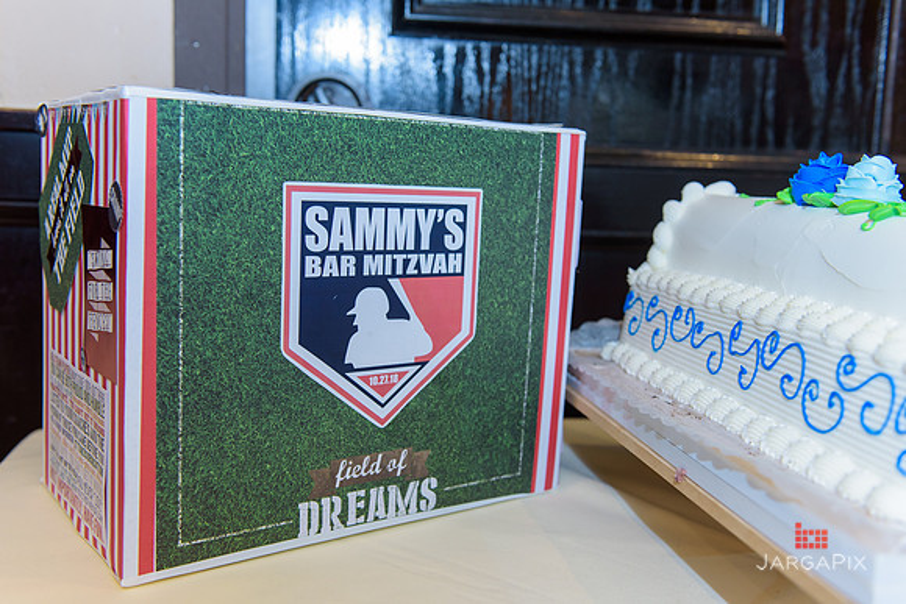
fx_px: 957
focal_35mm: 38
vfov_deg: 35.1
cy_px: 302
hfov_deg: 50.7
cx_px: 453
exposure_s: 1/125
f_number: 3.2
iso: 800
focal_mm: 38
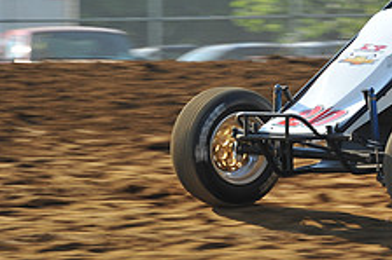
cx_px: 466
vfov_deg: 2.9
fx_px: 5223
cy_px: 120
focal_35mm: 480
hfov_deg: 4.3
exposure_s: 1/320
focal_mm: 185
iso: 400
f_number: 10
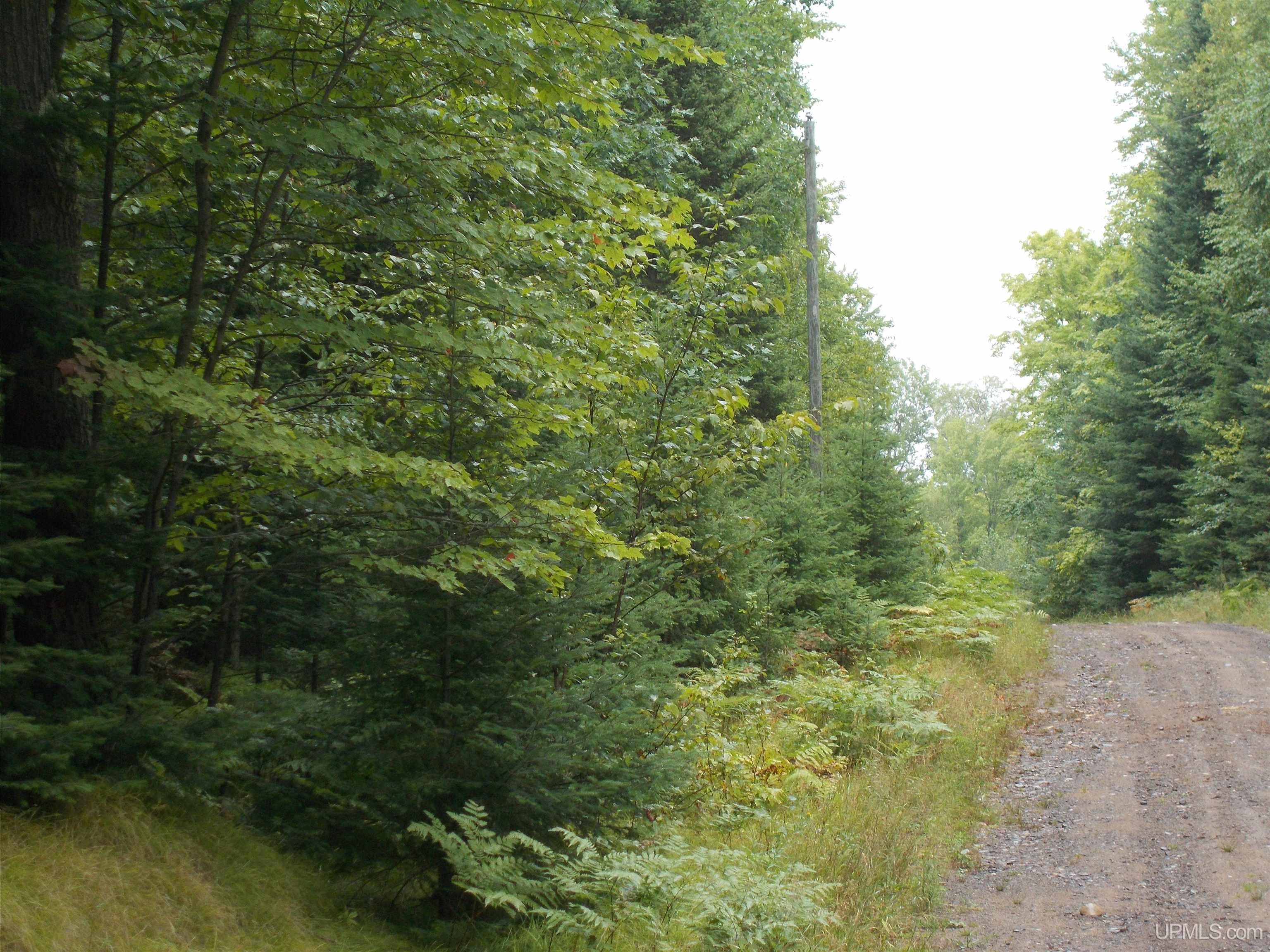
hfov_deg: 22.8
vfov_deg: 17.2
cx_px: 635
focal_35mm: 86
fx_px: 3155
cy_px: 476
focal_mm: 15.4
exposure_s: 1/60
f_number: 6.3
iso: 125
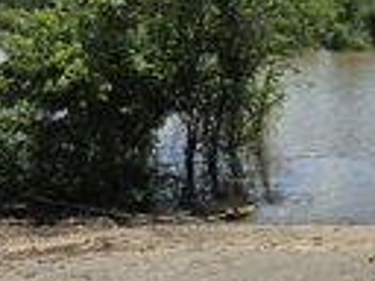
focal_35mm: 72
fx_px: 780
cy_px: 85
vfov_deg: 20.3
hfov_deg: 24.0
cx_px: 475
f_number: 1.7
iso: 12
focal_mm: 6.3
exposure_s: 1/939
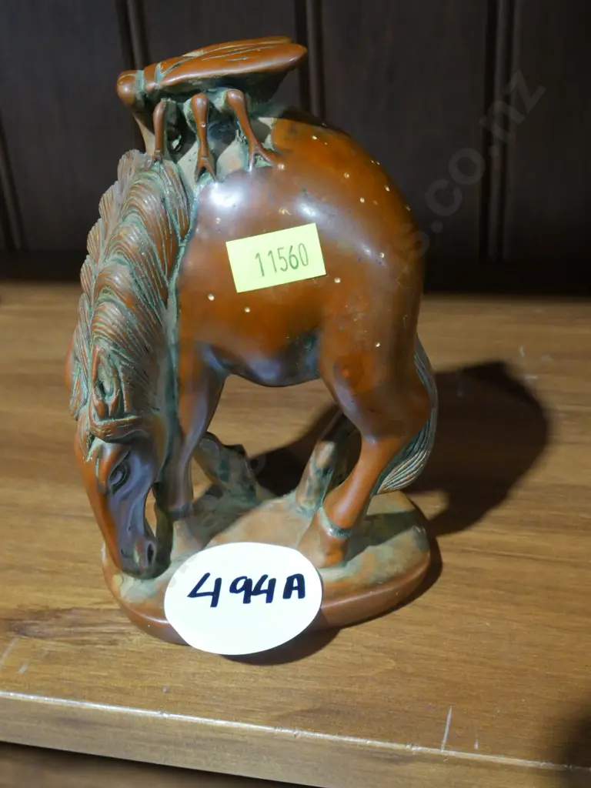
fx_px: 911
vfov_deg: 46.8
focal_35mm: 40
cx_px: 296
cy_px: 394
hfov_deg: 36.0
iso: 3200
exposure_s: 1/25
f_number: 10
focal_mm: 20
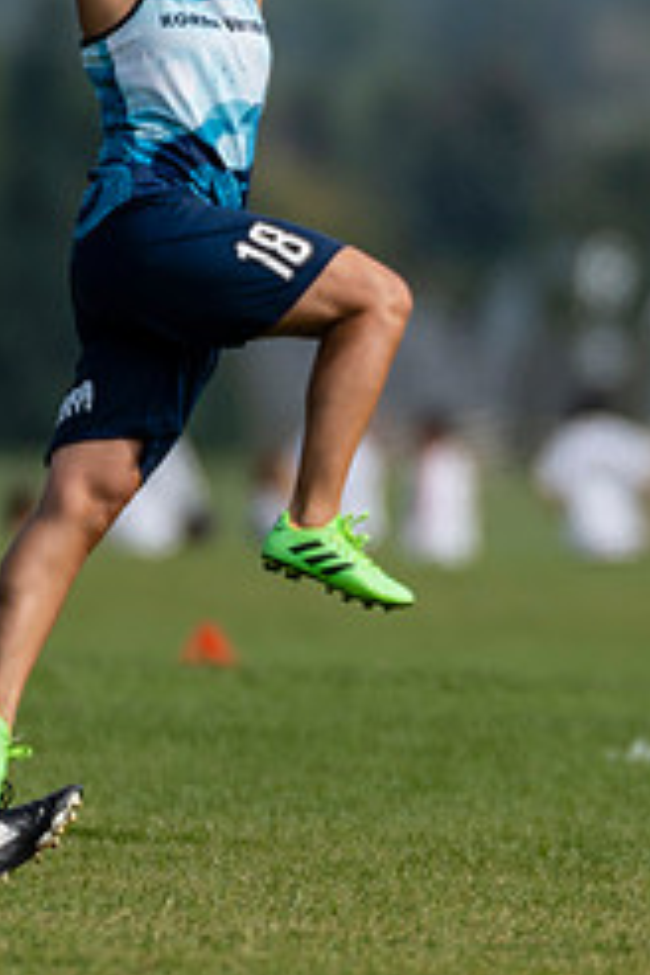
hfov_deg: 0.7
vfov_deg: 1.1
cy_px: 256
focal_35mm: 1869
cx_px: 416
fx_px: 50615
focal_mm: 400
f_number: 4
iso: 100
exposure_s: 1/1250
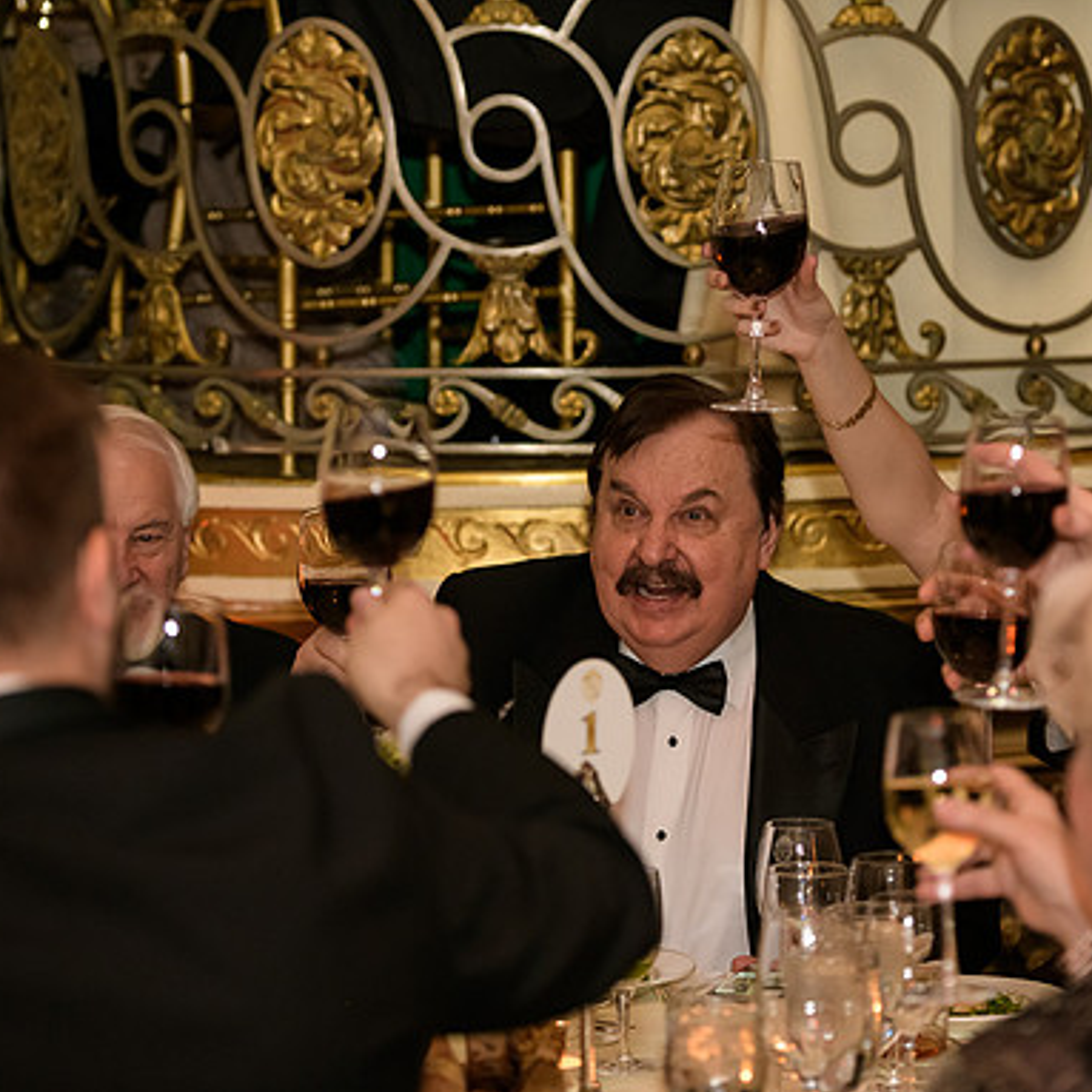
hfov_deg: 12.9
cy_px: 546
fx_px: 4818
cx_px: 647
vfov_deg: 12.9
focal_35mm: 135
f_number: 3.2
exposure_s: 1/125
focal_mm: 105
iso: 1600
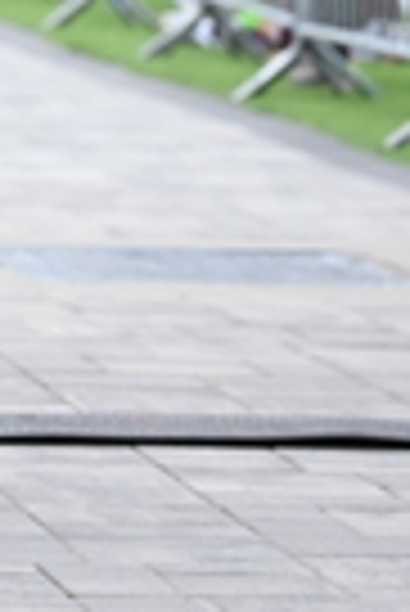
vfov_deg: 5.6
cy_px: -324
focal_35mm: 364
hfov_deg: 3.8
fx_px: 6202
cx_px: -394
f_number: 2.8
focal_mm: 90
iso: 640
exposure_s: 1/2000
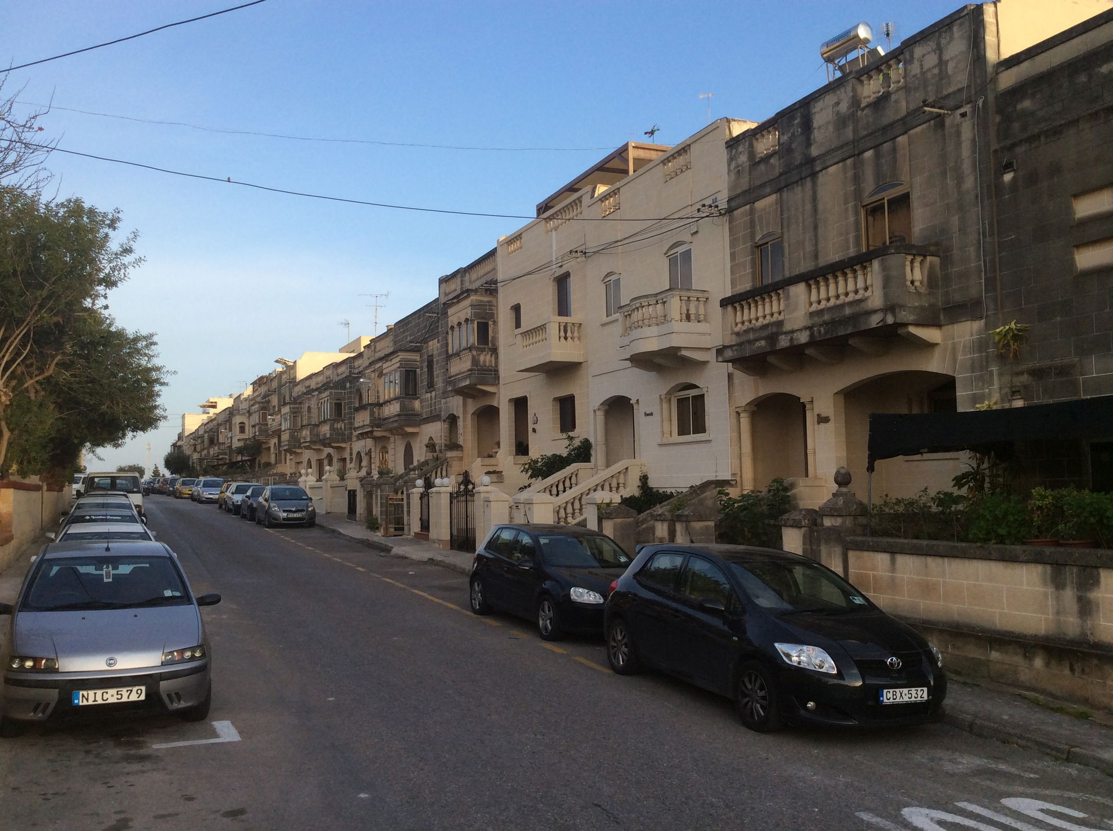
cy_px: 416
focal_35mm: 32
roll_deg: +1.7
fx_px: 1027
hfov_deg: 56.9
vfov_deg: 44.1
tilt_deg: +3.6
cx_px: 556
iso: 32
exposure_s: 1/406
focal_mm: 3.3
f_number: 2.4
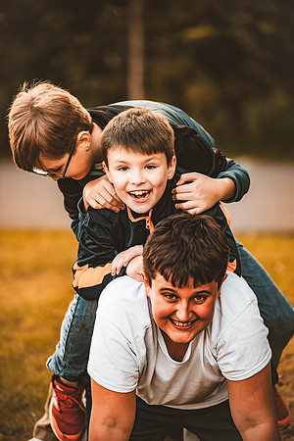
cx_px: 147
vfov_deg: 15.2
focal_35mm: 135
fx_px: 1654
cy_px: 220
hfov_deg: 10.2
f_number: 2.8
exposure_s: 1/1250
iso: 1600
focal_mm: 135
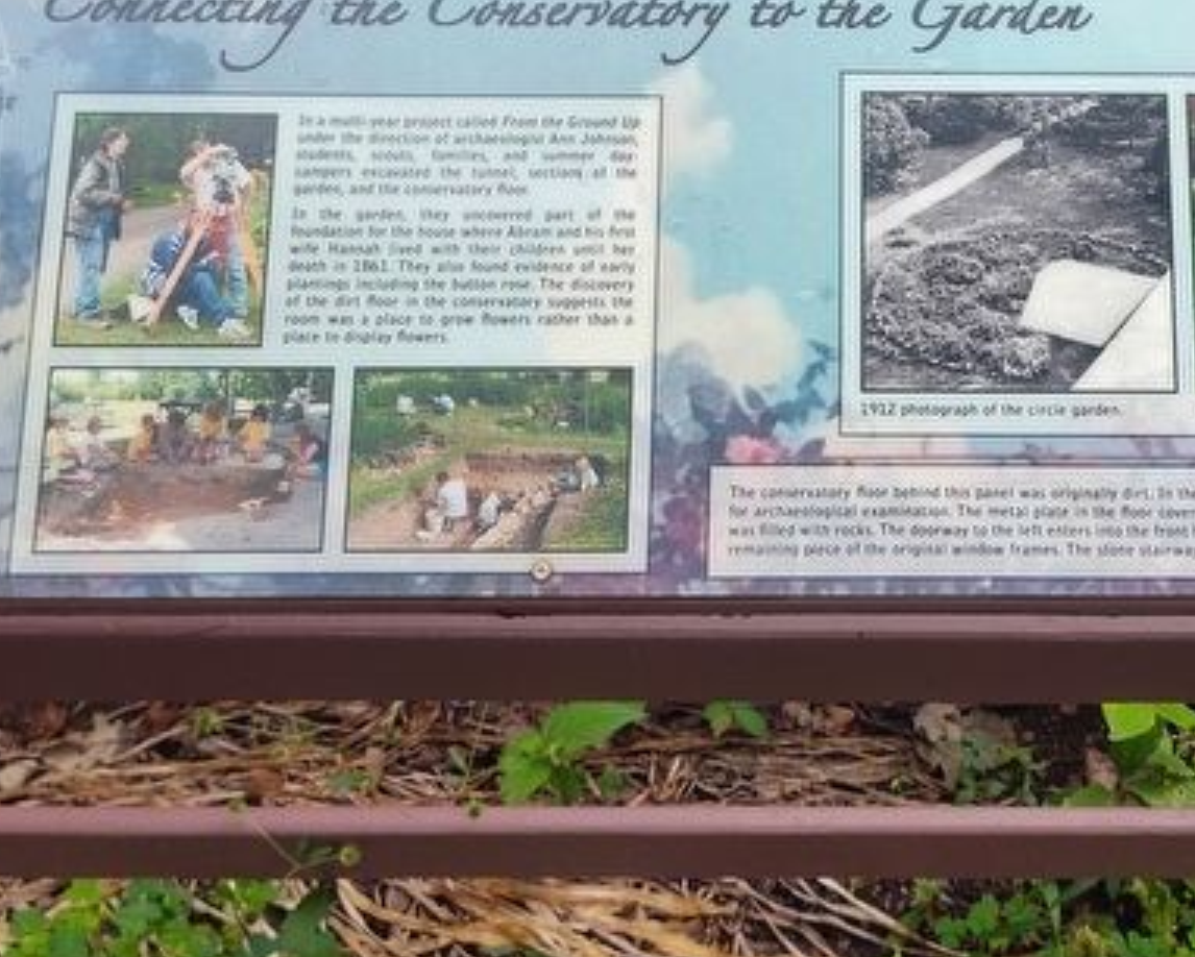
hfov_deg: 38.5
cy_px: 385
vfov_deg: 32.0
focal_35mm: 47
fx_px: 1663
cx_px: 901
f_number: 1.8
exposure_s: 1/200
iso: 145
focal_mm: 5.56
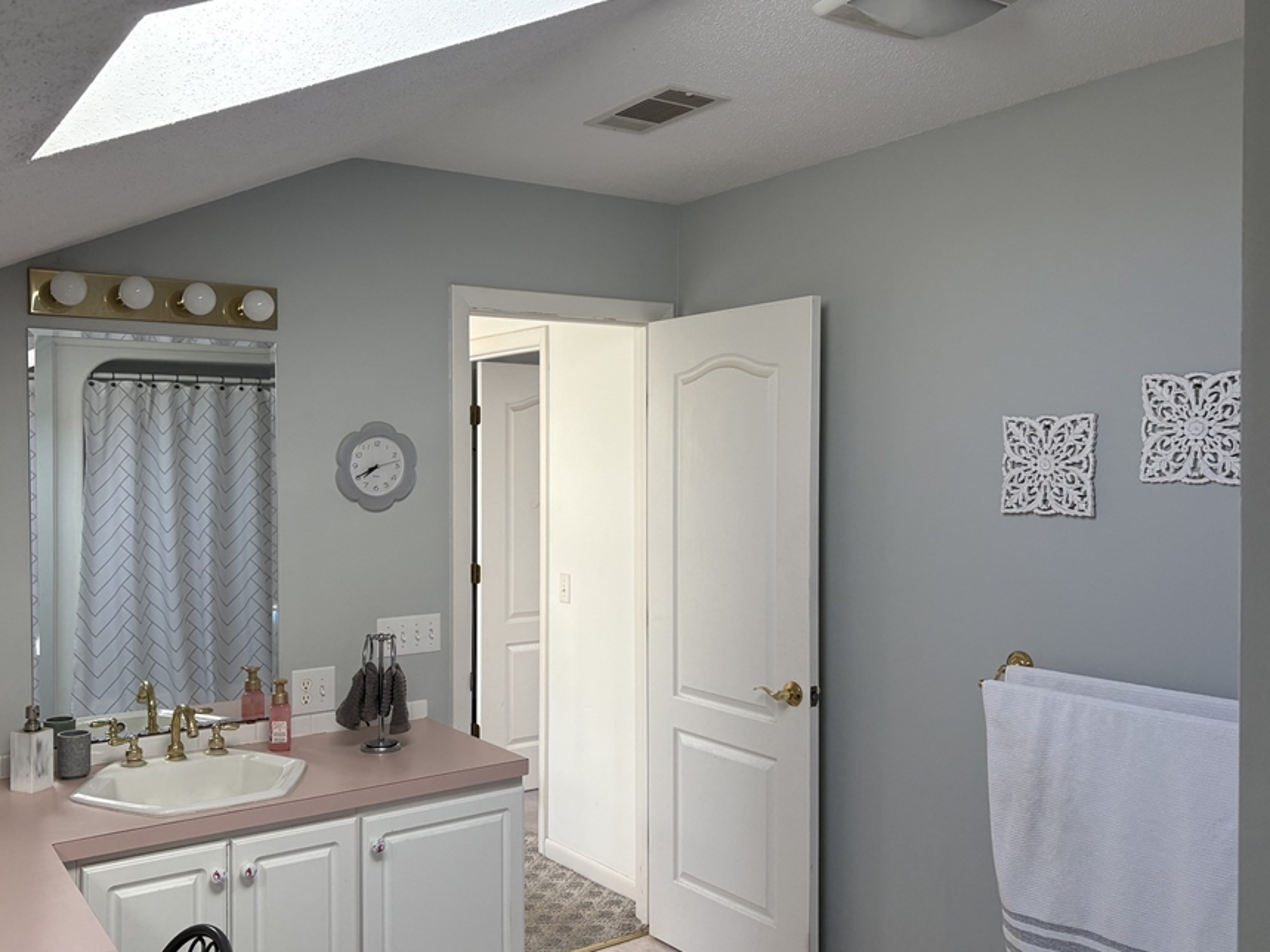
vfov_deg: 45.4
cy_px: 486
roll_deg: +0.5
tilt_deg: -1.1
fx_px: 1137
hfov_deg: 58.2
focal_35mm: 31
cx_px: 551
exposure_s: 1/123
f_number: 1.6
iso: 80
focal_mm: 5.96
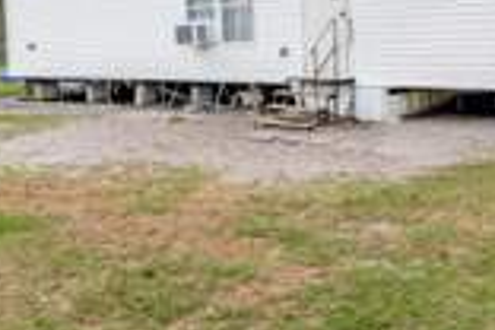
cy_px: 63
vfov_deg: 30.4
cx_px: 355
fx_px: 591
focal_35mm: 43
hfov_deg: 44.3
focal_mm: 14
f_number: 9
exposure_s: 1/4000
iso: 400
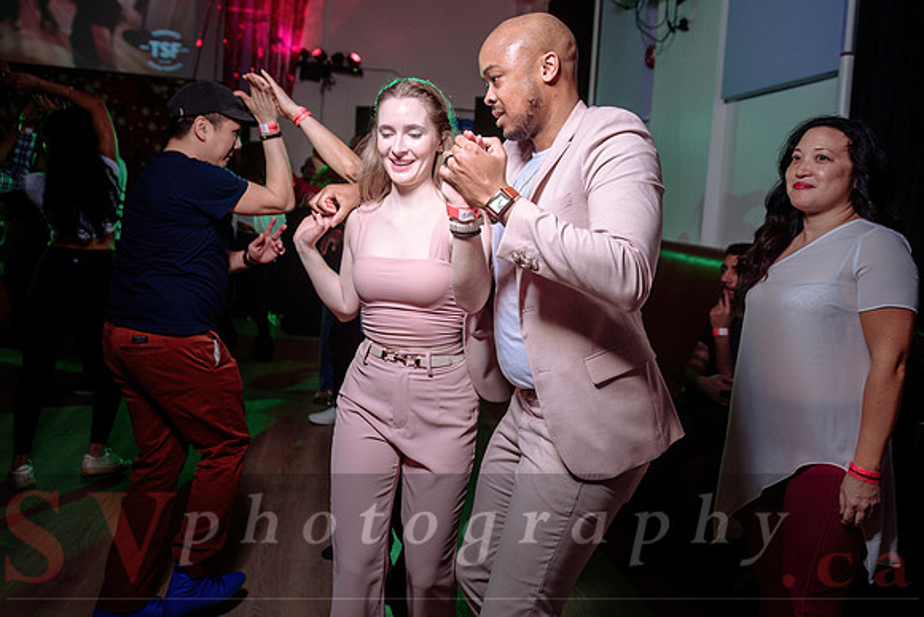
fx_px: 732
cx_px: 490
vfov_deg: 45.5
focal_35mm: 29
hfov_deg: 64.5
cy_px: 251
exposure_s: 1/80
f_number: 2.8
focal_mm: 24
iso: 500
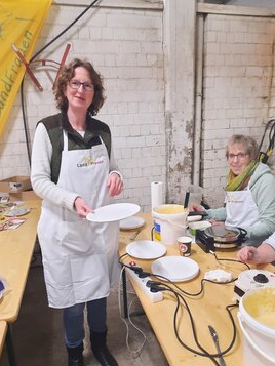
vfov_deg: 63.3
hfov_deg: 49.8
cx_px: 141
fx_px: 296
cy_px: 199
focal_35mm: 28
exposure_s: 1/20
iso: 640
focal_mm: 4.6
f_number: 2
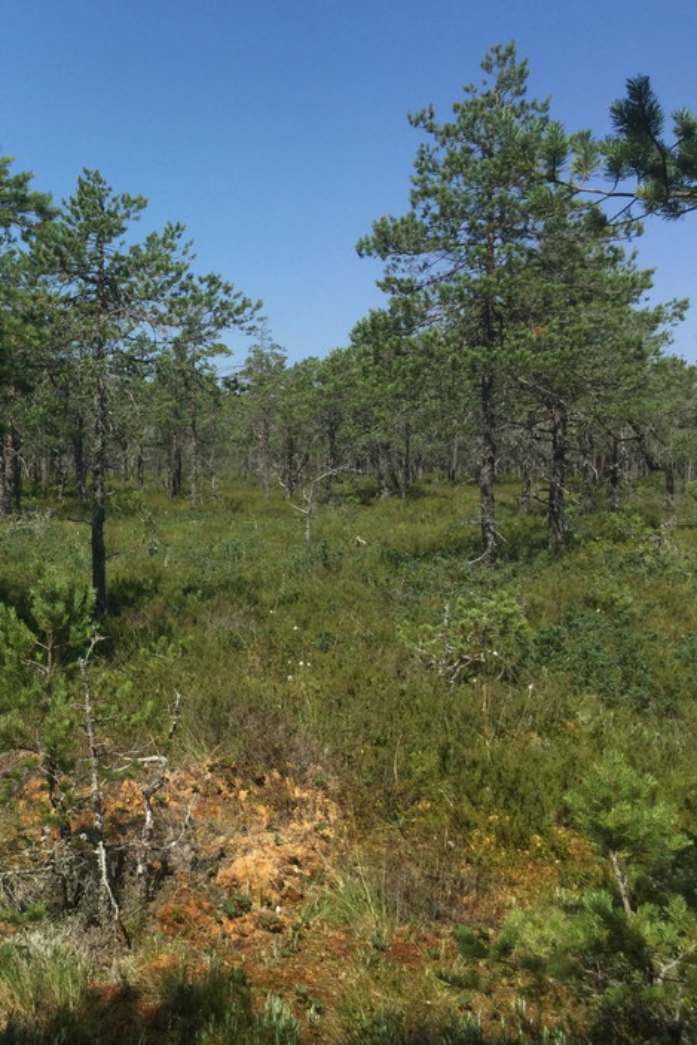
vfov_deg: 44.5
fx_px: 1277
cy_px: 511
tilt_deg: -2.1
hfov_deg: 28.9
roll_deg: -0.6
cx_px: 24
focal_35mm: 44
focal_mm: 3.3
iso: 25
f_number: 2.4
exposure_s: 1/1199
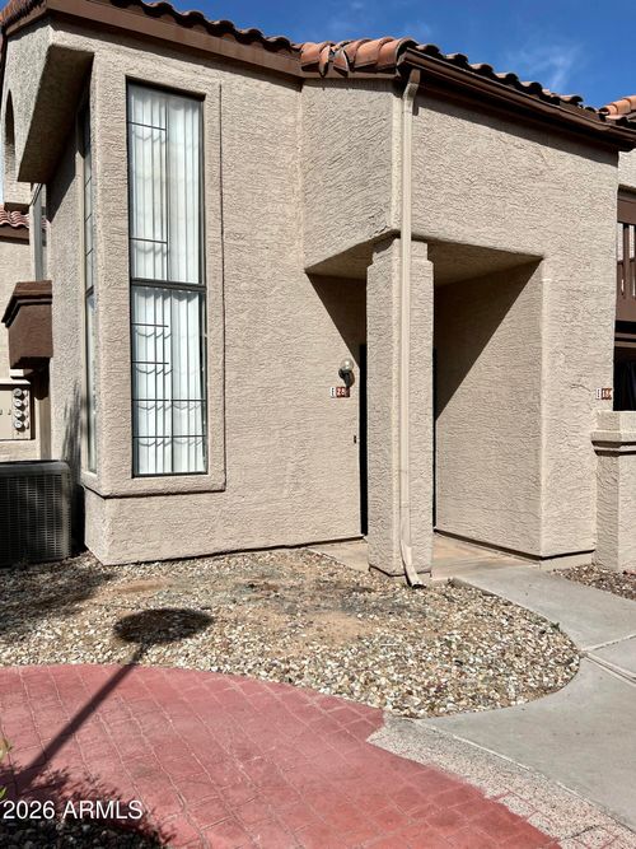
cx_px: 318
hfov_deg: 53.0
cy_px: 424
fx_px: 637
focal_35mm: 26
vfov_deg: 67.3
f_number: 1.5
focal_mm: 5.7
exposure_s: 1/7463
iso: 50
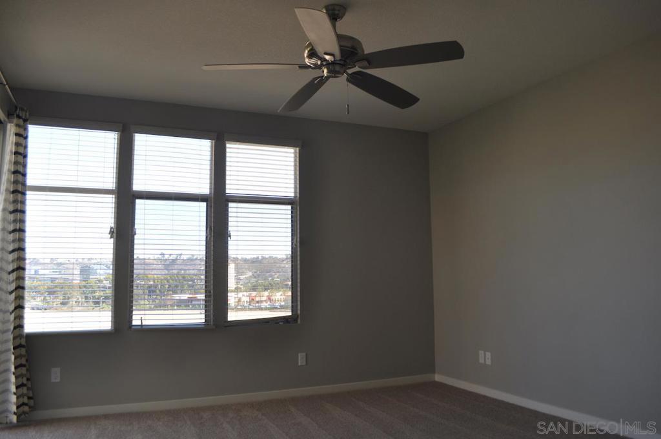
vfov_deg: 47.8
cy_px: 220
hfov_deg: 67.4
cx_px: 330
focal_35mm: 27
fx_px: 495
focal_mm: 18
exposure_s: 1/125
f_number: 5.6
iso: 200
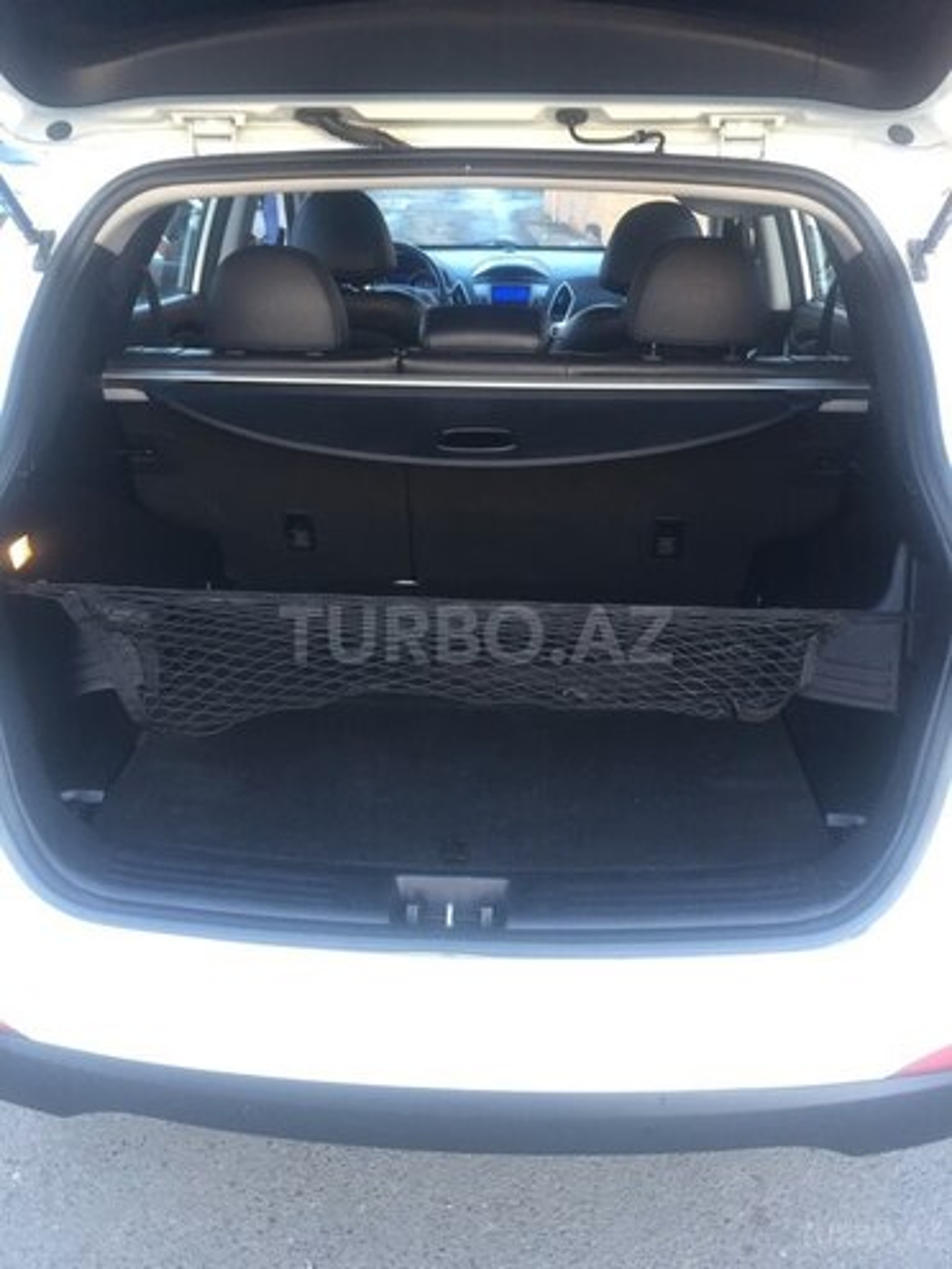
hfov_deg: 48.2
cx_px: 476
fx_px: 1063
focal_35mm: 29
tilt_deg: -24.6
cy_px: 634
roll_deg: -1.3
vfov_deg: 61.7
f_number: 2.2
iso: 125
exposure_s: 1/33
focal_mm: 4.15
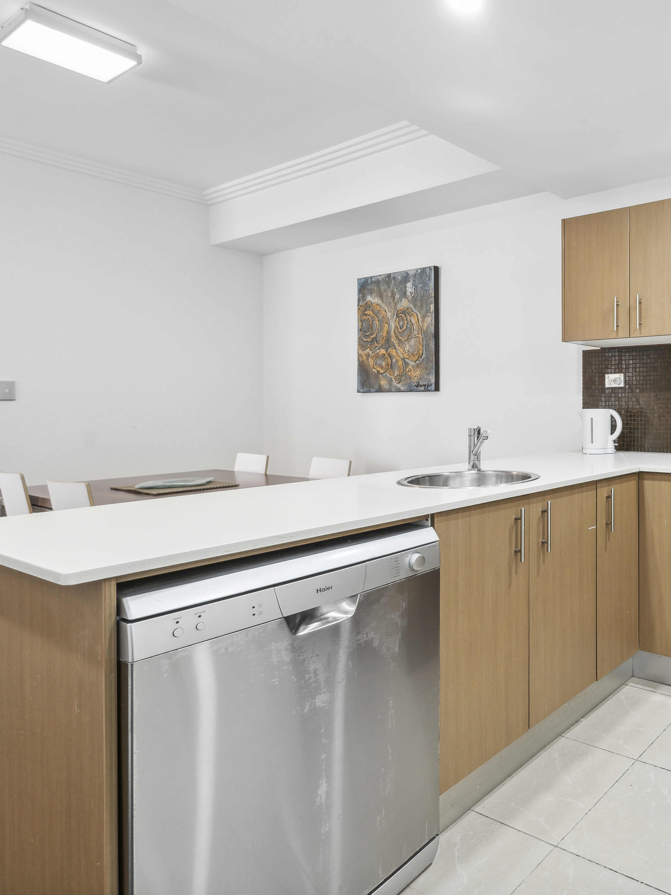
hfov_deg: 49.4
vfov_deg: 76.2
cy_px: 409
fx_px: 569
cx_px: 677
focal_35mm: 22
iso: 400
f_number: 8
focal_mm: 14
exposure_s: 1/10
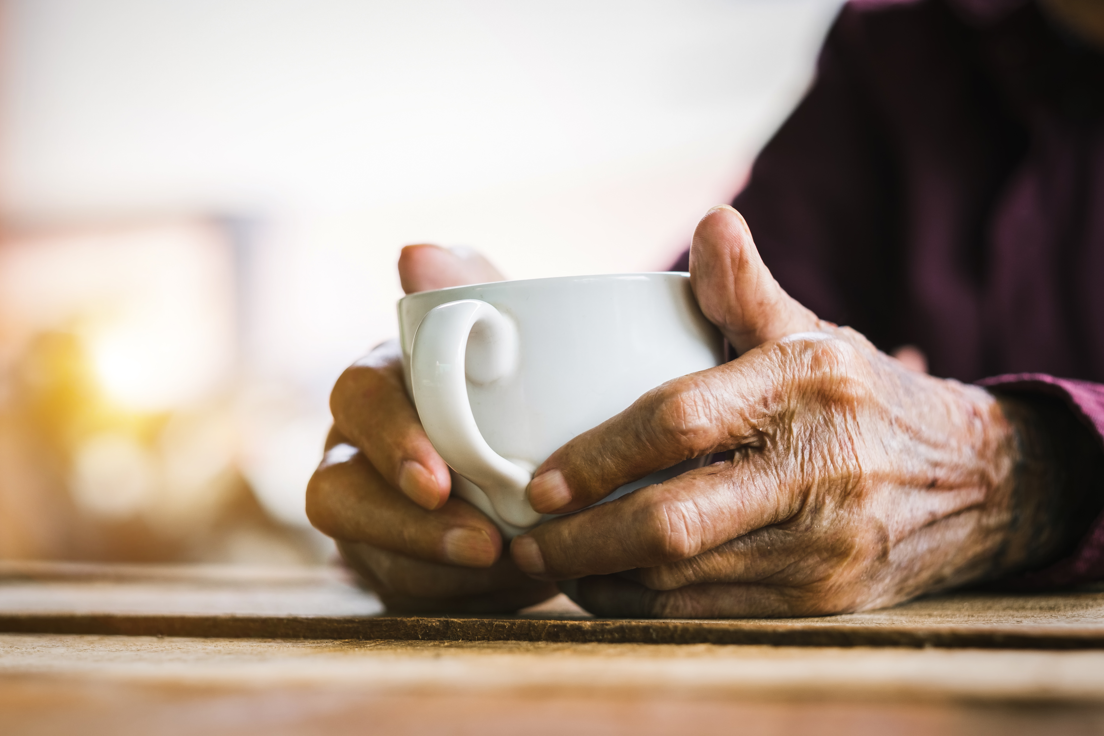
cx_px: 552
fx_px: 2576
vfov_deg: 16.3
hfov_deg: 24.2
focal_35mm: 84
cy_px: 368
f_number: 2.8
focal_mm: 56
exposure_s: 1/150
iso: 250
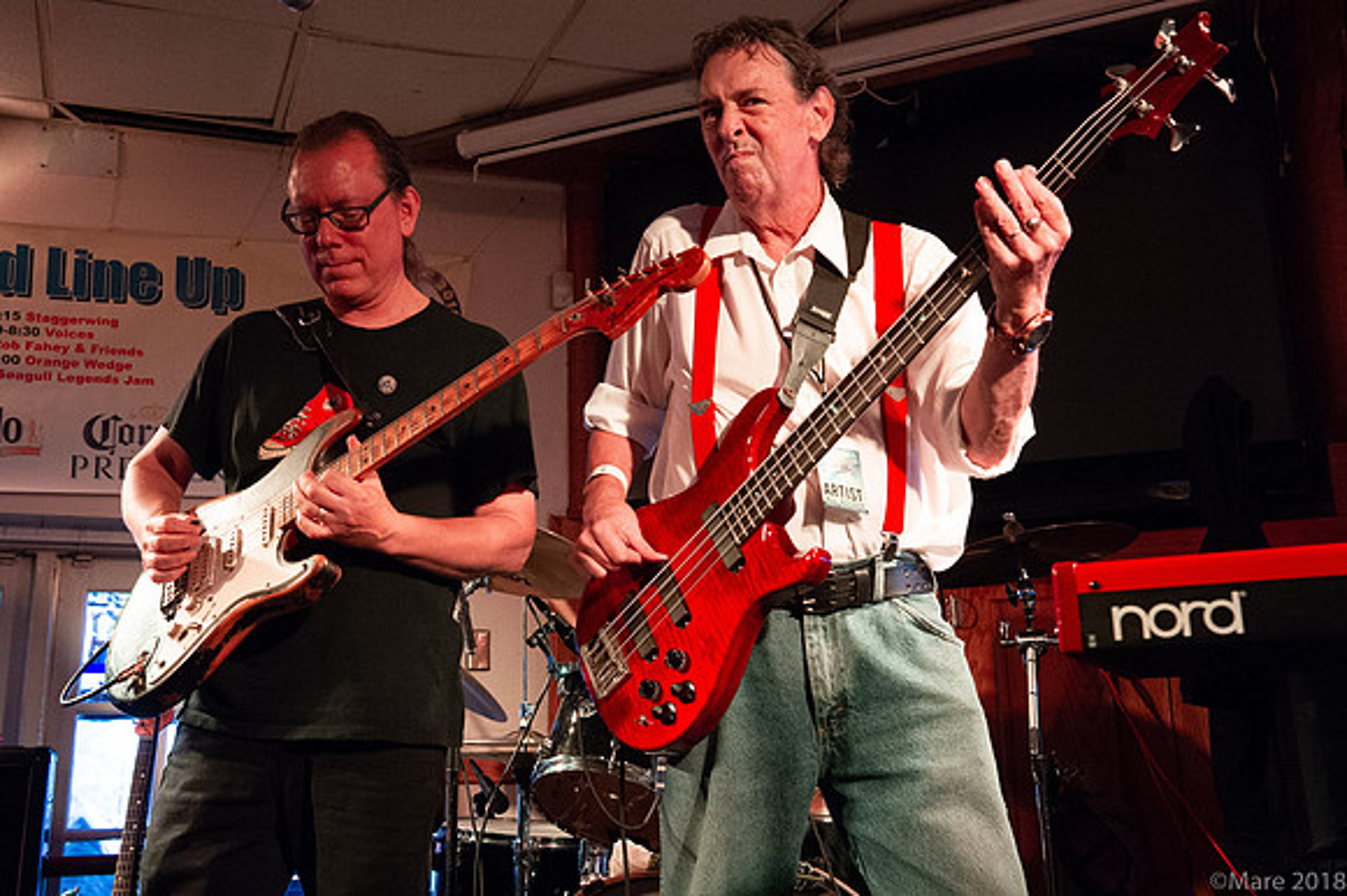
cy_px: 402
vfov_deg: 31.9
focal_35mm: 42
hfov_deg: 46.4
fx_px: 1568
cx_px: 604
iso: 6400
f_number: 6.3
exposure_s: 1/80
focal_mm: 38
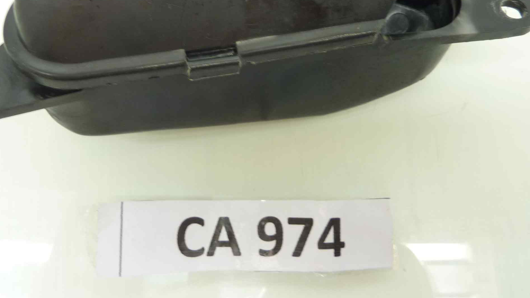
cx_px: 228
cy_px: 59
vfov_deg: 31.2
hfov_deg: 53.8
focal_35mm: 37
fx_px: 520
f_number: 3.3
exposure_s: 1/13
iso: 125
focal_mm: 4.1
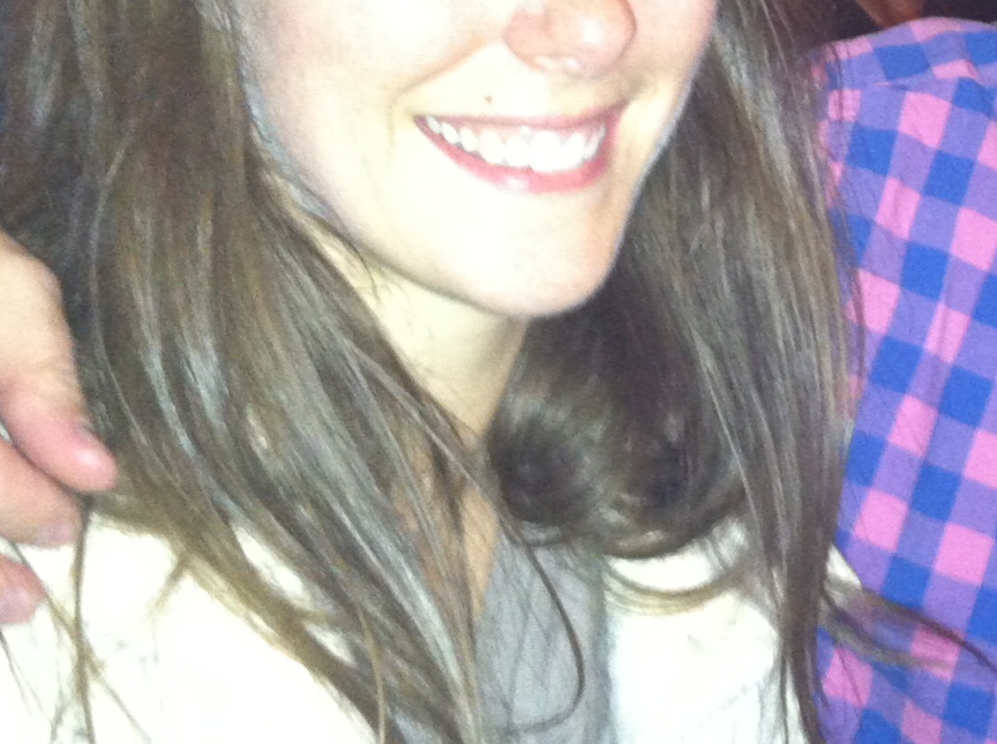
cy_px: 166
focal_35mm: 83
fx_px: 2387
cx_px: 944
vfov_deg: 17.6
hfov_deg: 22.9
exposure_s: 1/15
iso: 250
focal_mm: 3.85
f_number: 2.8
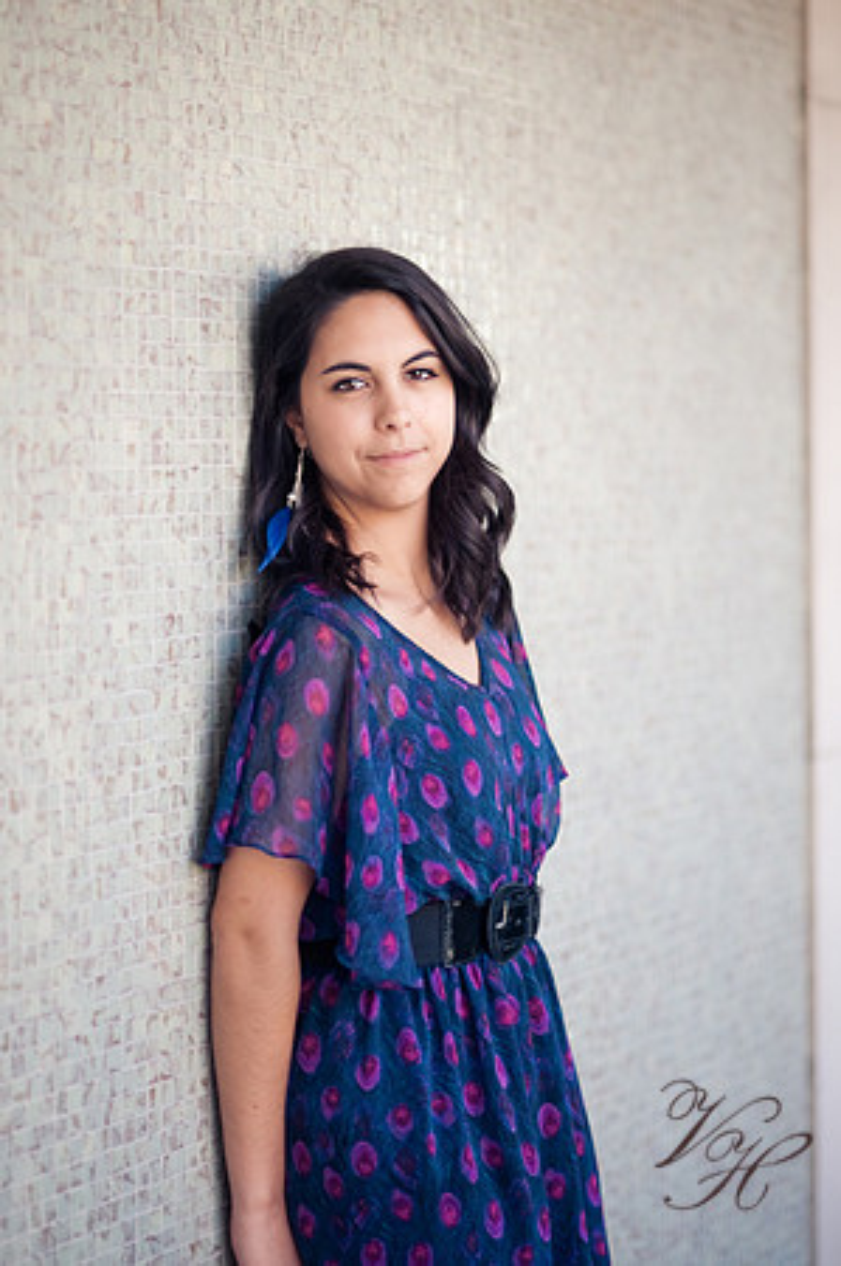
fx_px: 2985
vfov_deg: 23.9
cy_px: 633
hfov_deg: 16.0
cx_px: 420
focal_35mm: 85
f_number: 1.8
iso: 320
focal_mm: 85
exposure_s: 1/400
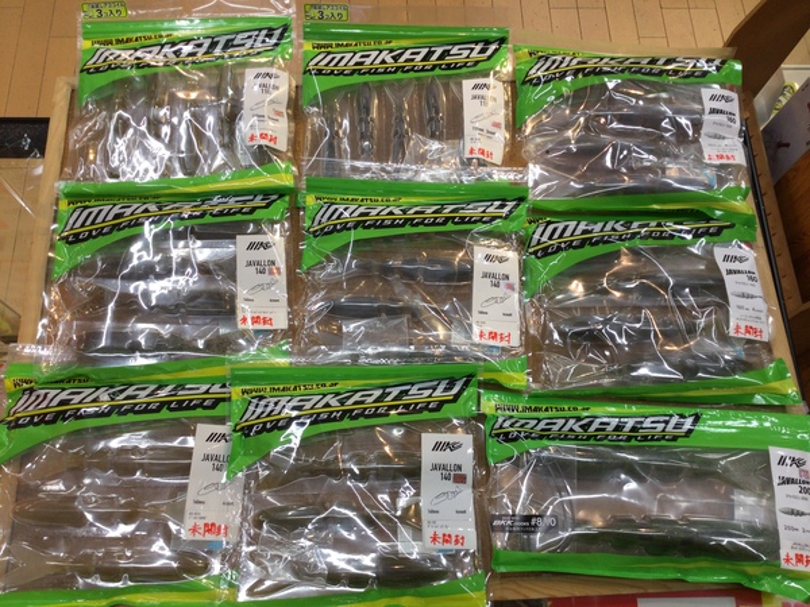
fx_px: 725
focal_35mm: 31
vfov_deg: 45.4
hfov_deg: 58.4
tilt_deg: -69.9
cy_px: 304
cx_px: 405
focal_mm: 3.3
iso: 25
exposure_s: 1/60
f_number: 2.4
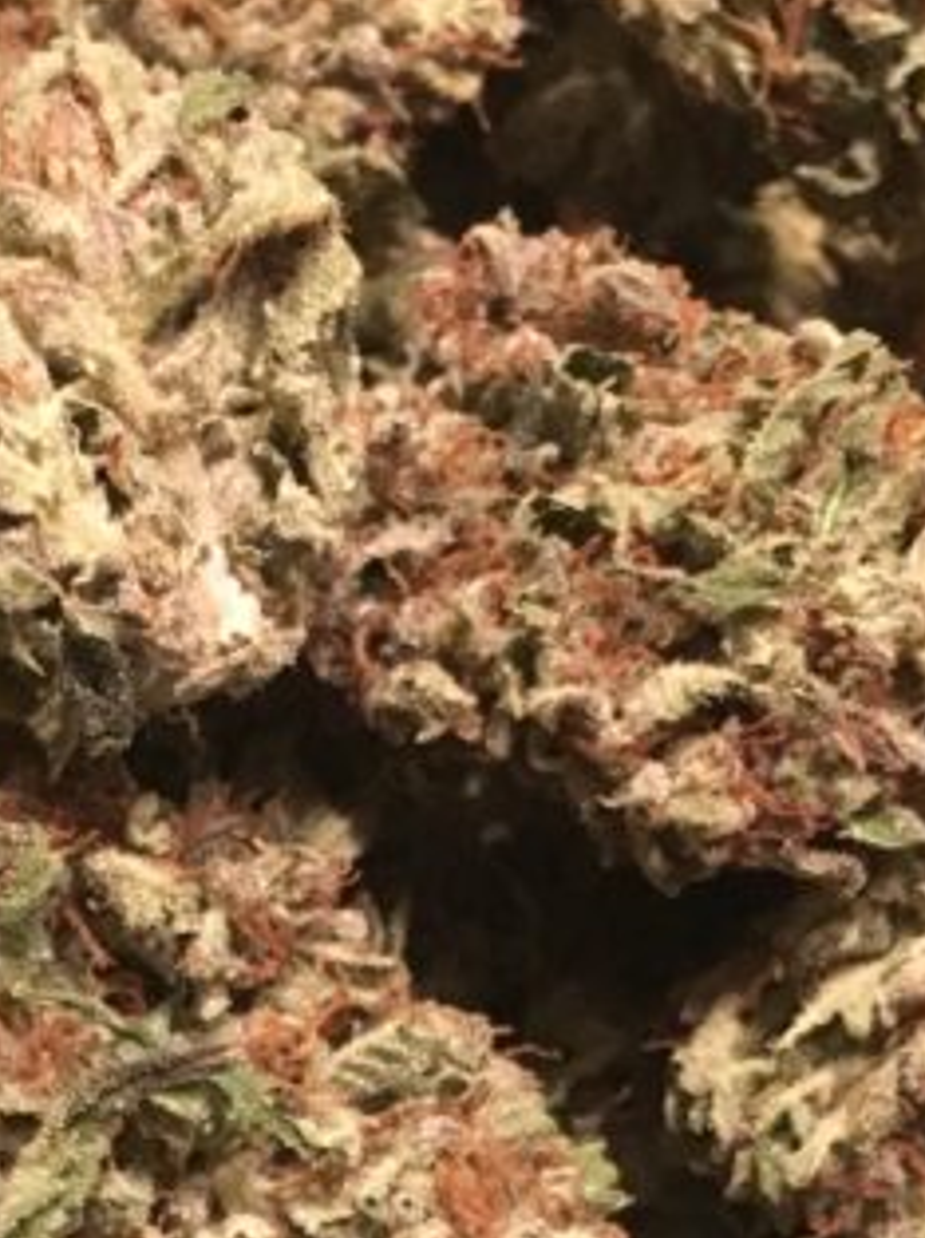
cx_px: 142
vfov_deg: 19.4
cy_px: 1499
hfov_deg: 15.4
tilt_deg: -69.1
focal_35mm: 95
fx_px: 3392
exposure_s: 1/30
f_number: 2.2
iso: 200
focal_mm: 4.15
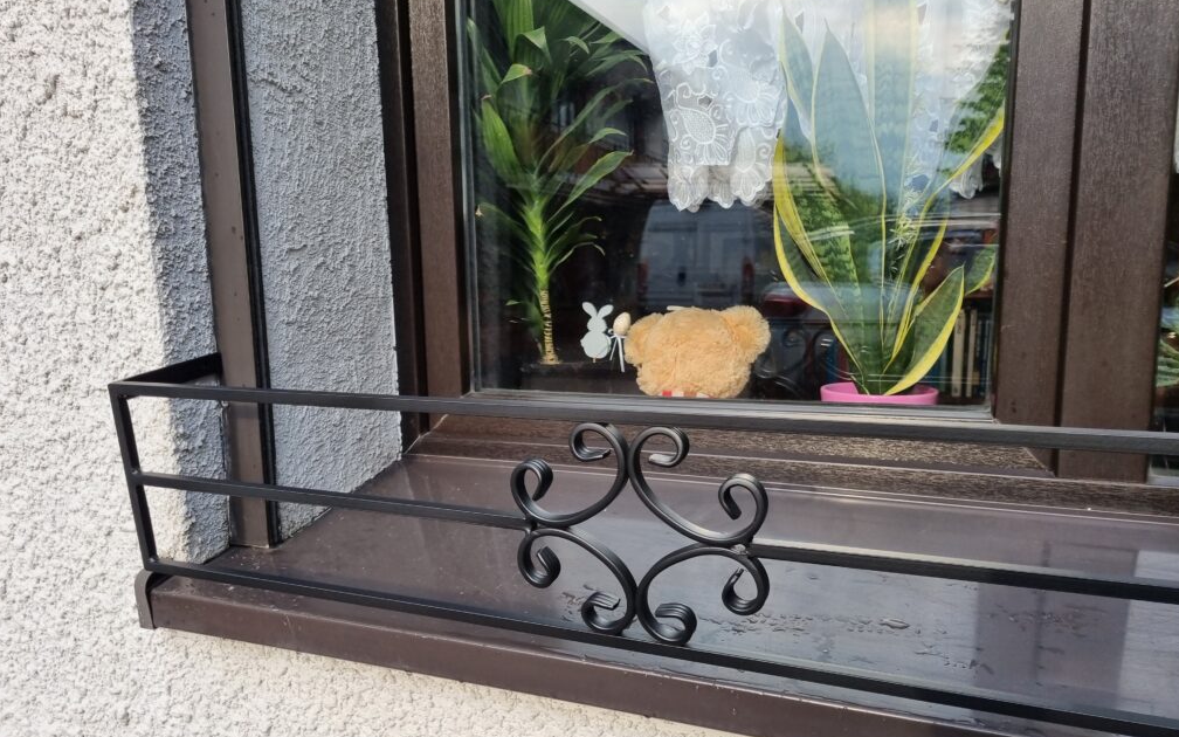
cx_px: 587
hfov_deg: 66.5
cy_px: 418
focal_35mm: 28
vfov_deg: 44.4
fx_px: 900
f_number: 1.8
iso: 50
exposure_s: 1/578
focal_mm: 5.4
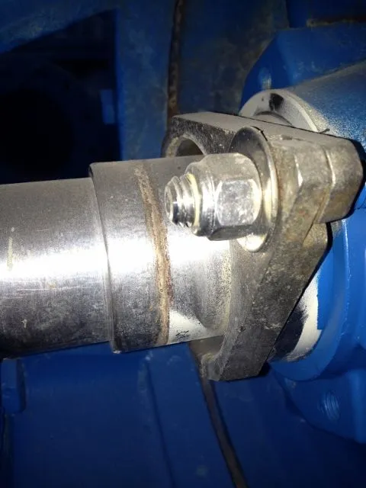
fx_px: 493
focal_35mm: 35
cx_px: 183
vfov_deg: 52.6
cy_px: 244
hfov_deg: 40.7
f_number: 2.4
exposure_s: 1/45
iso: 50
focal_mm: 4.28
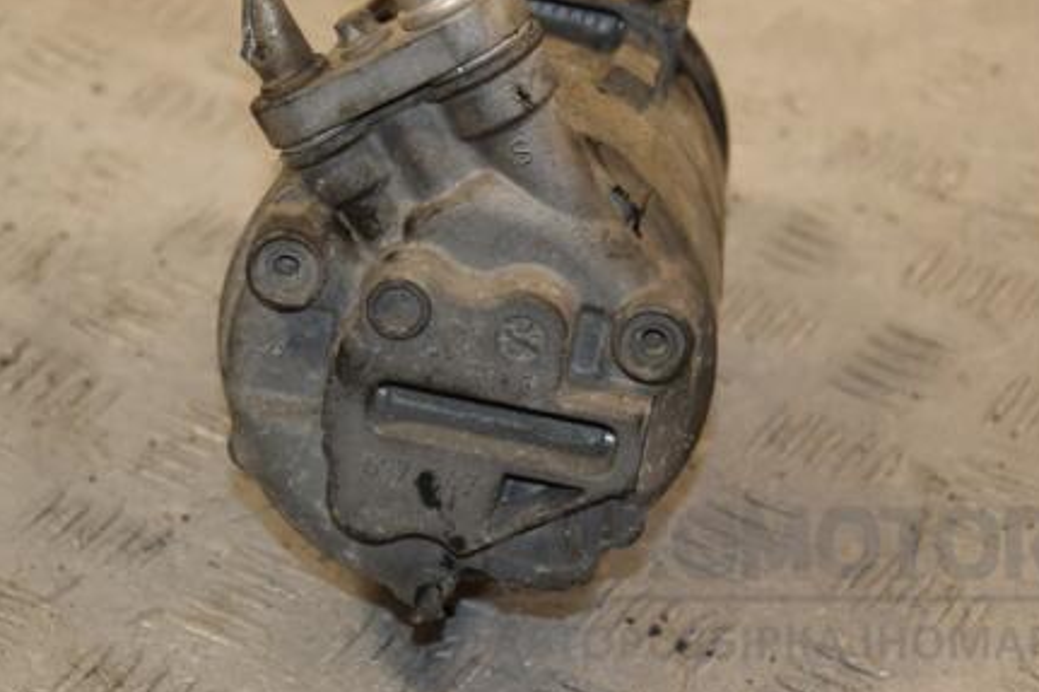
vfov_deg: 8.7
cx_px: 446
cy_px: 222
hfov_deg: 13.1
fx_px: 4520
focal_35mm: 157
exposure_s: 1/200
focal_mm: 75
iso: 800
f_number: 6.3
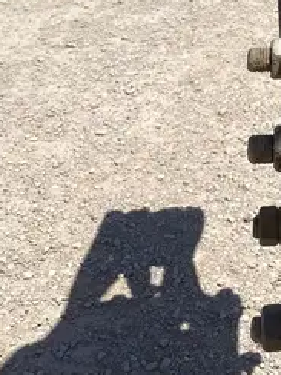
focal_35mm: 78
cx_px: 390
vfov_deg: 21.6
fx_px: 844
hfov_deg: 17.4
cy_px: -159
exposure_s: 1/4115
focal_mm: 4.25
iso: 32
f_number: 1.8
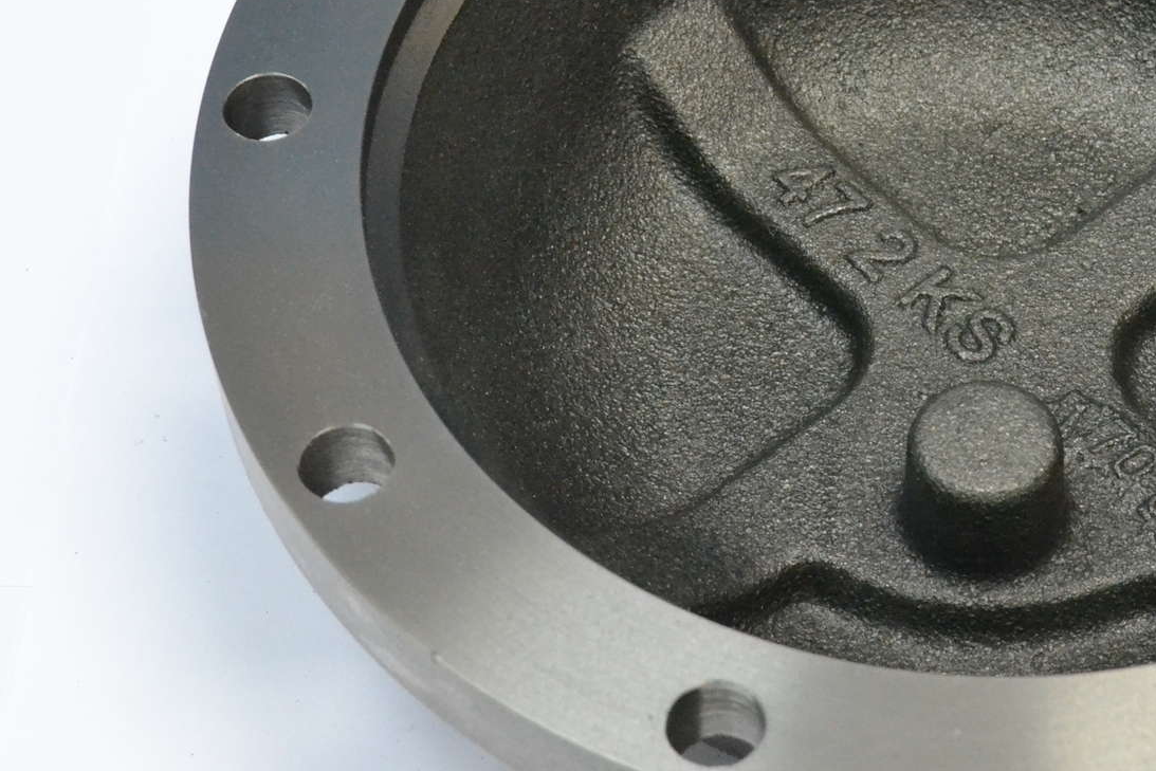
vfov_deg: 12.2
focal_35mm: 112
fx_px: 3597
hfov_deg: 18.0
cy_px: 349
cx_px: 1023
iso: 3200
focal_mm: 34
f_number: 7.1
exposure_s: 1/60
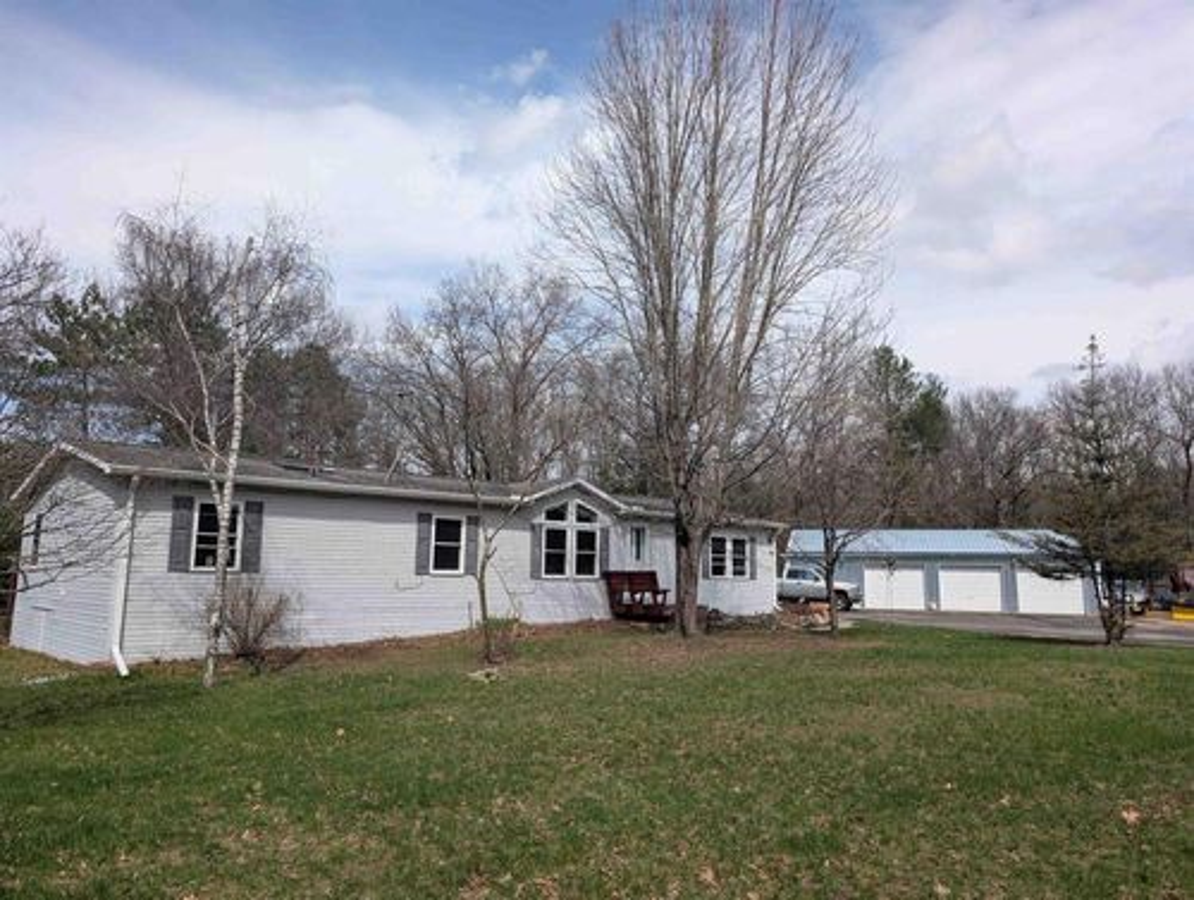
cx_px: 597
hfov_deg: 71.5
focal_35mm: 24
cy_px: 450
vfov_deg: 57.0
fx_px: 829
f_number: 1.68
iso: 23
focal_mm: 6.9
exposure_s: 1/1212
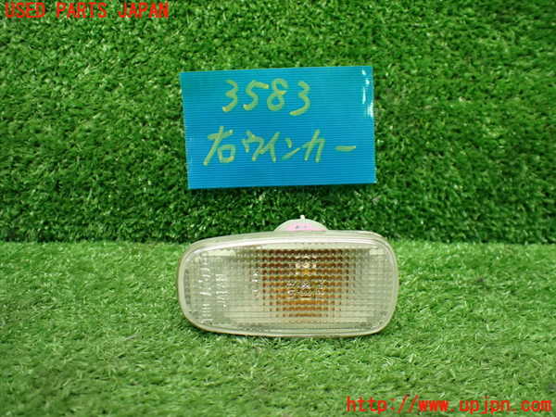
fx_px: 482
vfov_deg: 46.8
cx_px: 278
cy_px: 208
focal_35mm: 30
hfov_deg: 60.0
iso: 800
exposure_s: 1/125
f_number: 2.3
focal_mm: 5.4
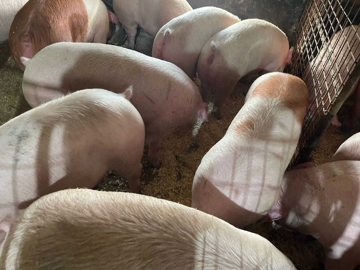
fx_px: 260
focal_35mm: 25
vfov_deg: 54.9
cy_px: 135
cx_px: 180
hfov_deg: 69.4
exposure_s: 1/33
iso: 400
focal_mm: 5.1
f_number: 1.6
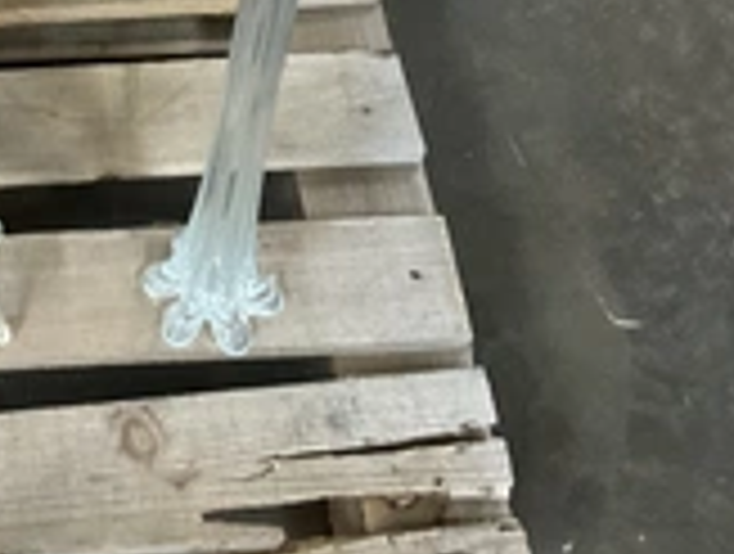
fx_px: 1509
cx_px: 41
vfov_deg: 20.1
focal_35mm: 71
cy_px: -23
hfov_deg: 26.2
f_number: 1.8
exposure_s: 1/60
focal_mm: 3
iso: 200
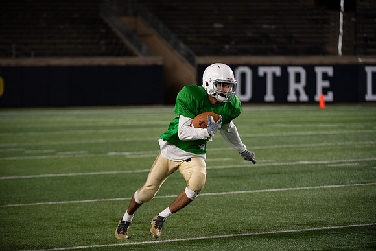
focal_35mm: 200
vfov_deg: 6.9
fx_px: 2089
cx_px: 188
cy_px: 126
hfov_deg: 10.3
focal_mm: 200
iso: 3200
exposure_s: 1/500
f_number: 4
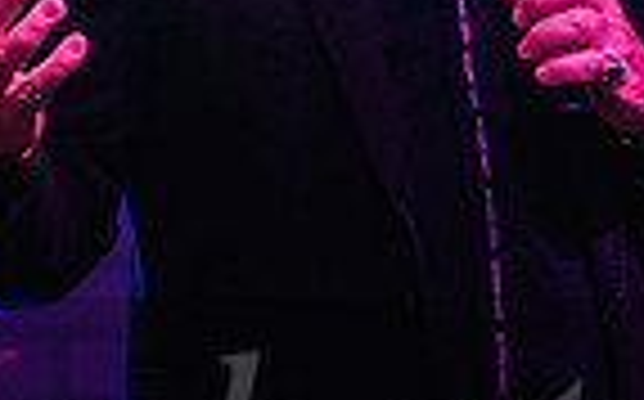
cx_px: 824
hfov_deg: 2.6
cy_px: -169
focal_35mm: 820
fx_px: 14375
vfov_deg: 1.6
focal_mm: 198
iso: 1600
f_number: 2.8
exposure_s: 1/160
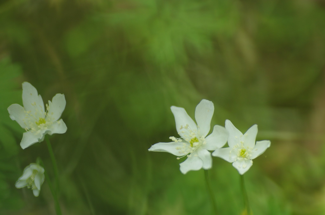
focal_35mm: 135
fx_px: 1216
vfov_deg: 10.1
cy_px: 108
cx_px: 162
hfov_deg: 15.2
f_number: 2.8
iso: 400
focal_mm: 90
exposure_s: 1/20
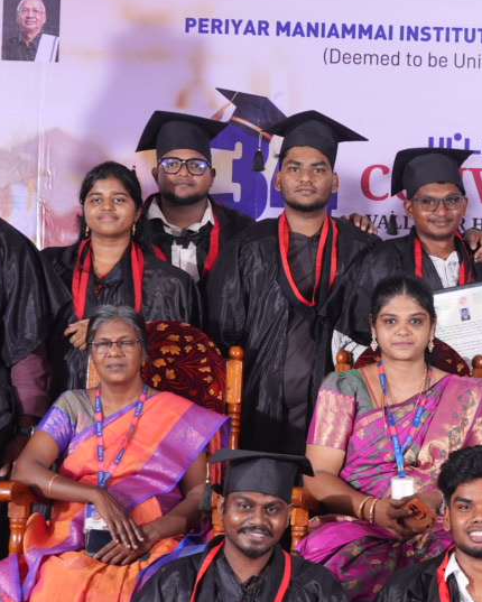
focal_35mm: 113
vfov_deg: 17.0
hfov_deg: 13.4
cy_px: 355
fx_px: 2014
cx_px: 493
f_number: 5.6
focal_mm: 40
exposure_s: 1/200
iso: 640
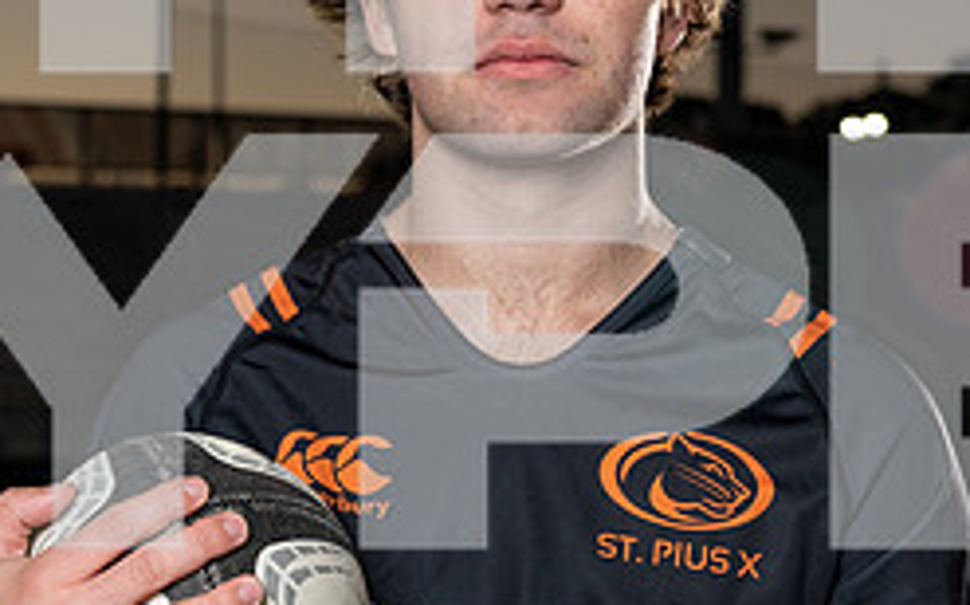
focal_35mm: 115
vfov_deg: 11.4
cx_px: 283
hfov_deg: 18.1
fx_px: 3038
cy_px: 344
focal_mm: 48
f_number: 4.5
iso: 160
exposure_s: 1/250
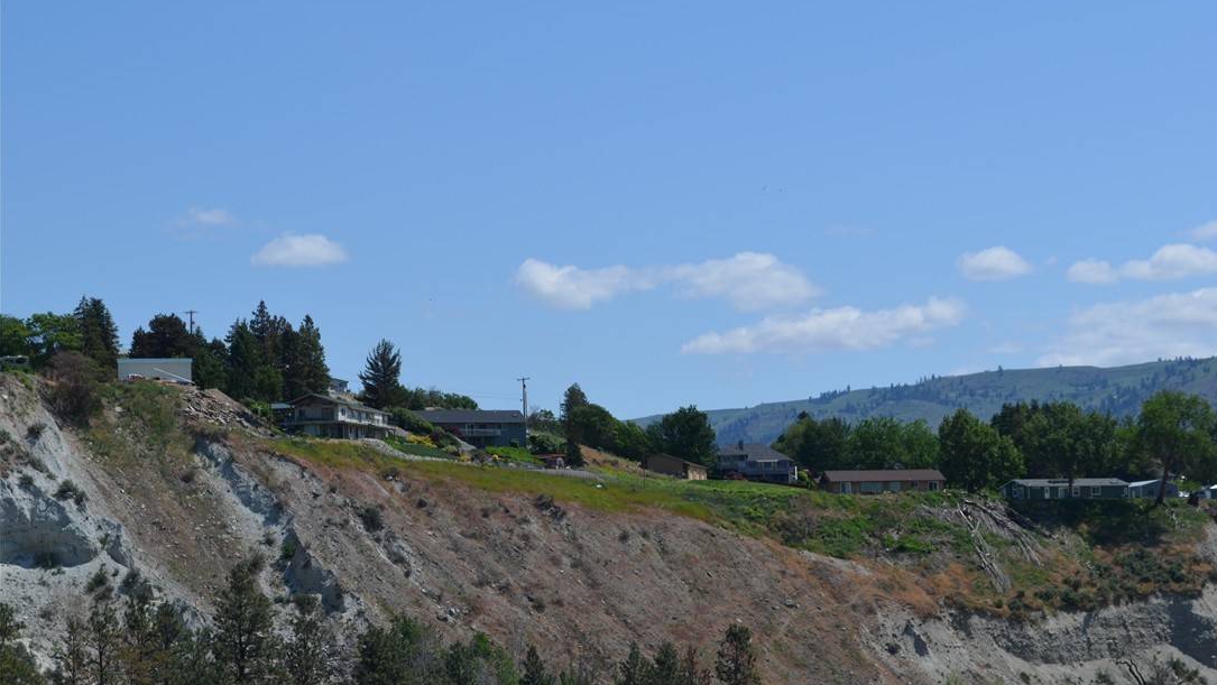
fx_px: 2793
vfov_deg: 14.0
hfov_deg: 24.6
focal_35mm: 87
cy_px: 382
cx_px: 610
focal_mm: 55
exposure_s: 1/320
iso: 100
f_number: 9
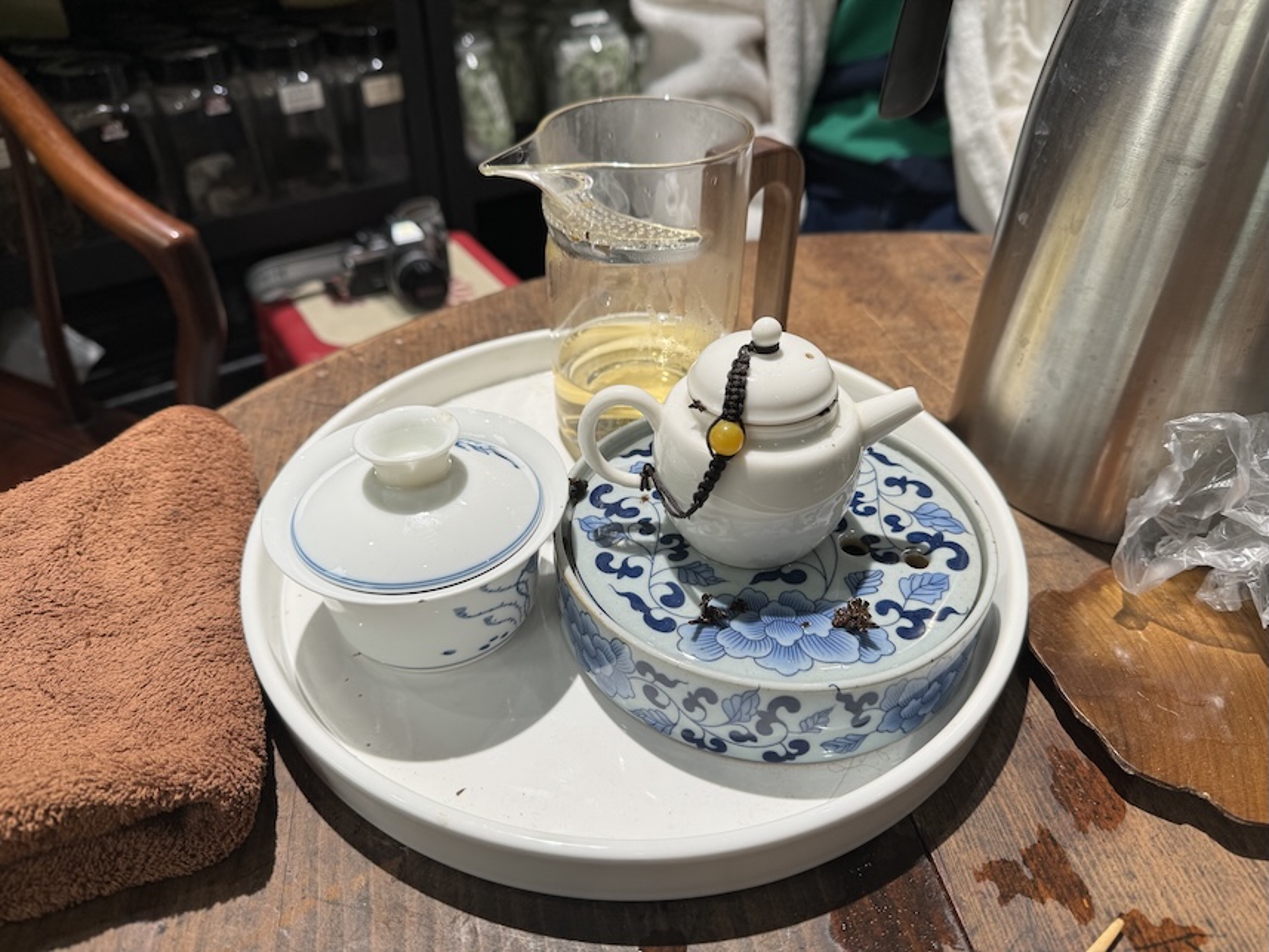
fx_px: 880
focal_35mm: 24
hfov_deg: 71.6
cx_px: 634
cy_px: 476
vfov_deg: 56.8
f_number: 1.78
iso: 80
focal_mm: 6.86
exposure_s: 1/120
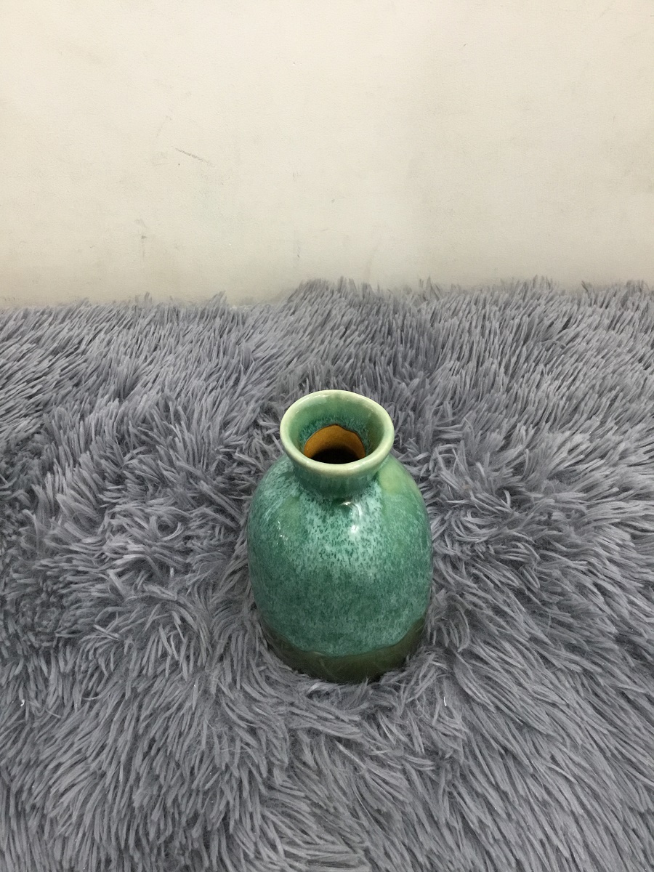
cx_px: 327
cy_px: 436
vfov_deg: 58.4
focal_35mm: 31
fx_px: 781
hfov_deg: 45.4
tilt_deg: -47.1
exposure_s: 1/33
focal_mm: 3.3
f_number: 2.4
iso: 160
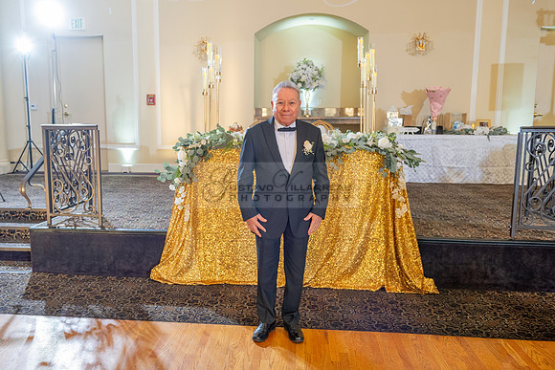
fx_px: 487
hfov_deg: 59.1
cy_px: 188
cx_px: 242
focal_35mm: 32
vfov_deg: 41.6
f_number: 4
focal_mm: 28
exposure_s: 1/80
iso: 800
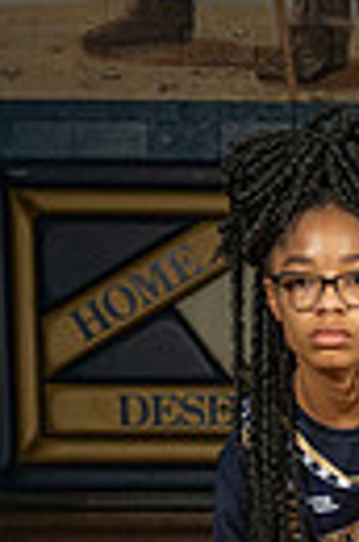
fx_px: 1985
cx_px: 447
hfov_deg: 10.2
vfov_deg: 14.9
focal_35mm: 132
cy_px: 688
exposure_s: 1/200
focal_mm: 38
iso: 160
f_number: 7.1
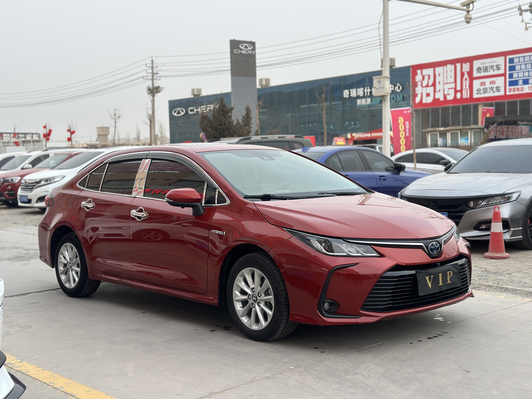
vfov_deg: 30.3
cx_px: 266
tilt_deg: -4.1
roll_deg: +1.0
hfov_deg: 39.7
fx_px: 738
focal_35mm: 48
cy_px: 200
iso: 80
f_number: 1.78
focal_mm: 6.86
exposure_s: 1/132
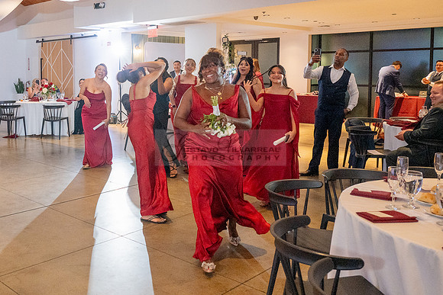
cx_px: 108
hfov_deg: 49.2
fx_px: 462
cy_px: 102
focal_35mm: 38
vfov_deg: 35.2
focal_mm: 24
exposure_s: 1/200
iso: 3200
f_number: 4
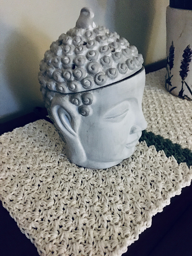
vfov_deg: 61.7
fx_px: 214
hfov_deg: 48.2
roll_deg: +1.2
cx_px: 96
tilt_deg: -31.9
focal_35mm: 29
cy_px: 128
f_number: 2.2
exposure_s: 1/15
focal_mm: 4.15
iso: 1000
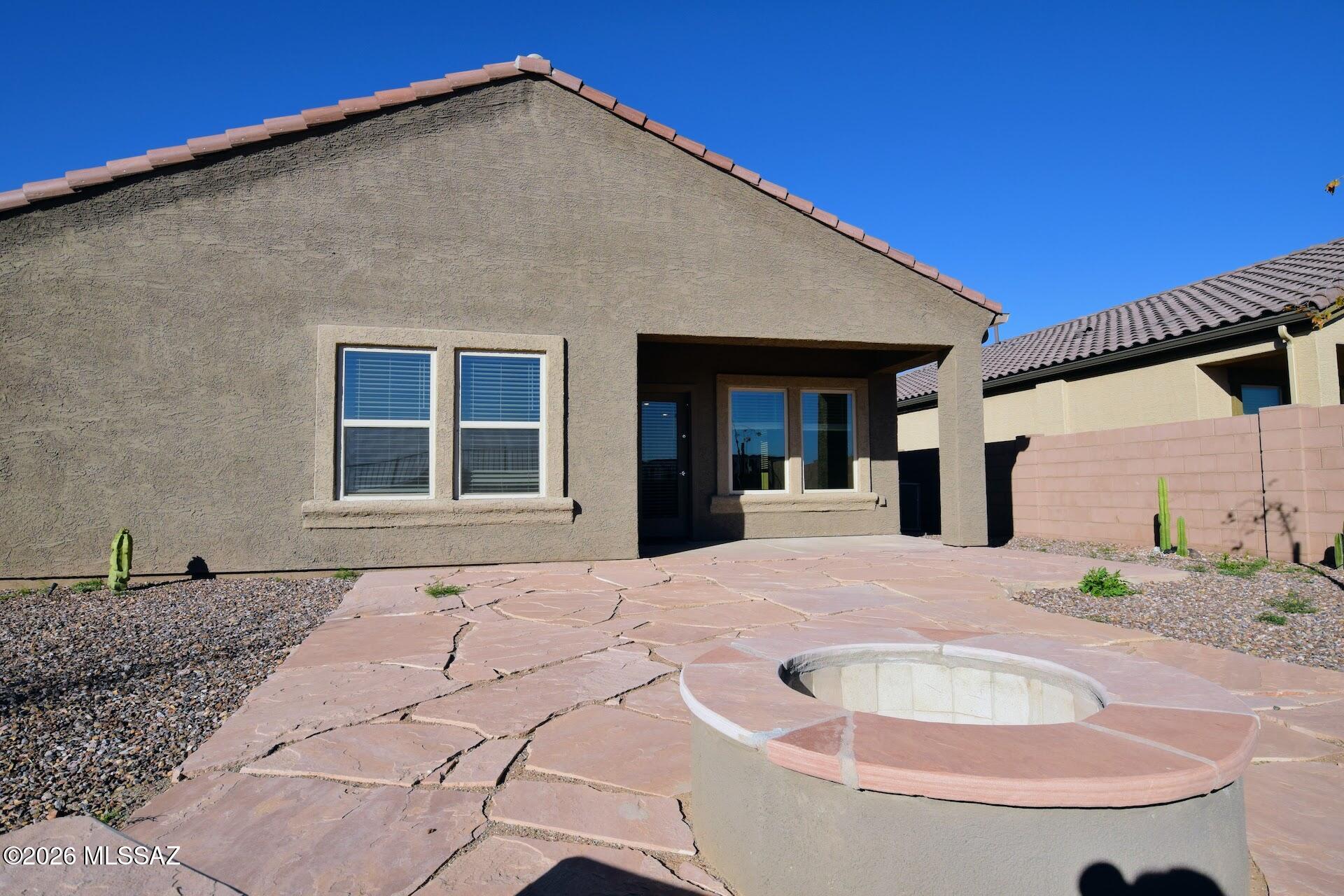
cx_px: 672
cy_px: 448
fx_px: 672
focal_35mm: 18
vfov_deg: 67.4
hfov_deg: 90.0
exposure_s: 1/640
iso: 400
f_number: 13
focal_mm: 12
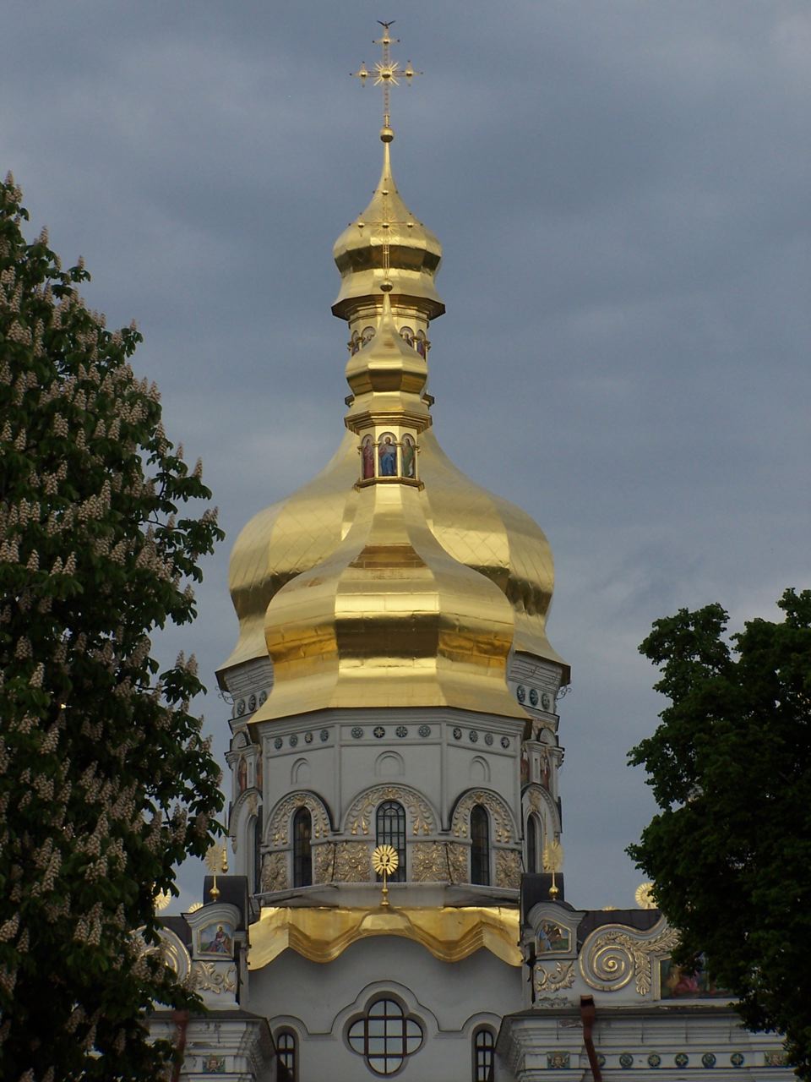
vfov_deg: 14.2
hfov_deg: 10.7
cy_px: 541
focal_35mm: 139
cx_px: 406
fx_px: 4342
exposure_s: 1/500
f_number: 6.3
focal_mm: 23.1
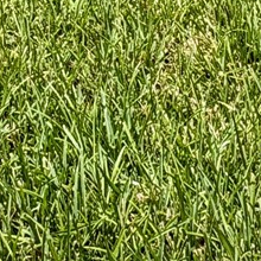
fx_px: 981
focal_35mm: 115
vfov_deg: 11.1
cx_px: 98
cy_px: -469
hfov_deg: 15.1
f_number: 2.2
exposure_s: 1/1189
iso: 20
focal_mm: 2.22
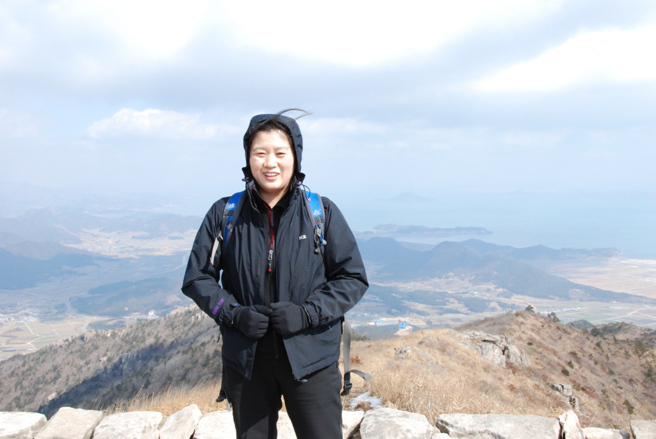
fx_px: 657
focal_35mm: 36
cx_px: 328
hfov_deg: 53.1
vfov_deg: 37.0
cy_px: 220
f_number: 11
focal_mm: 24
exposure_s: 1/500
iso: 800
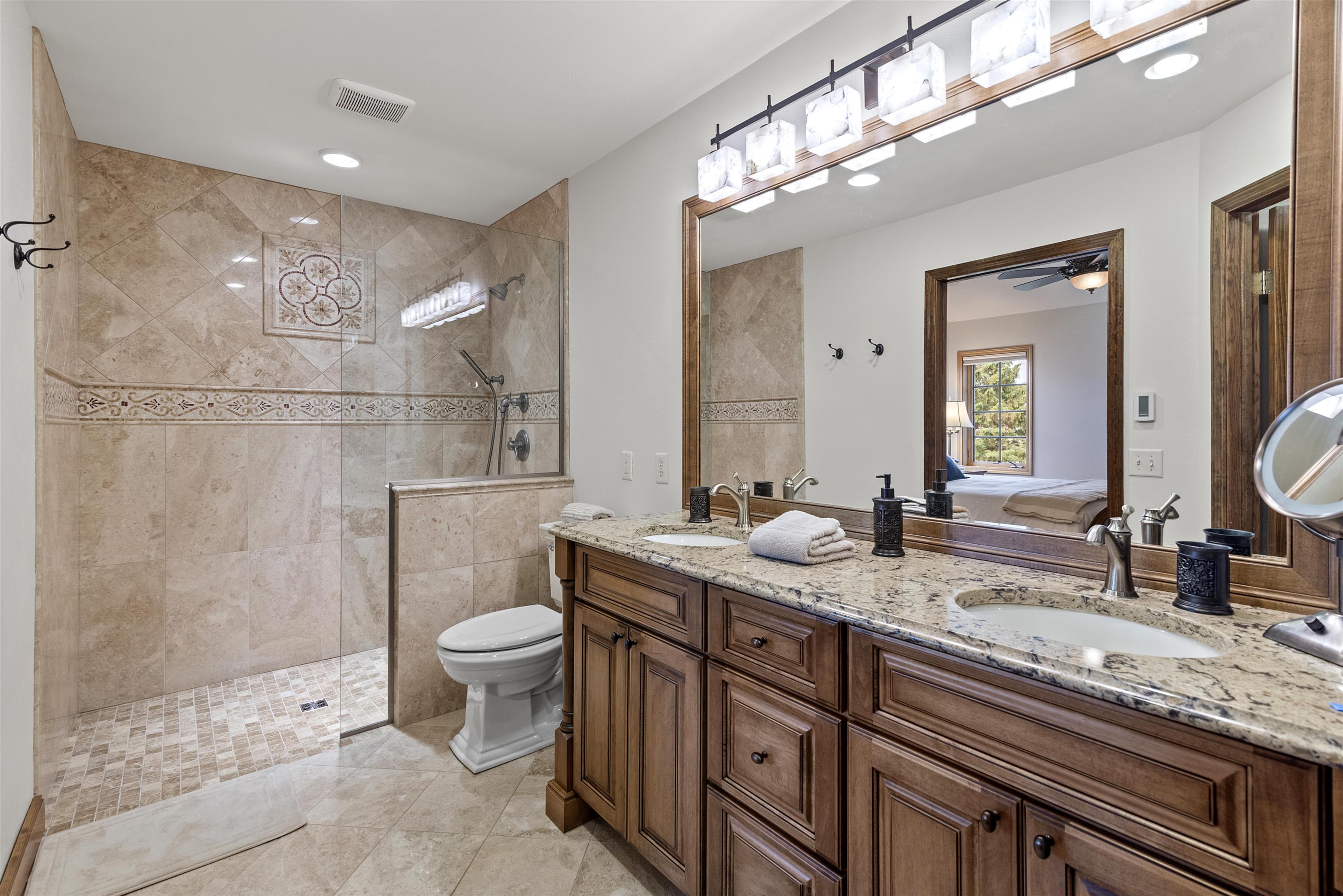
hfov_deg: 96.7
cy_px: 448
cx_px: 672
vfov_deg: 73.8
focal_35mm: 16
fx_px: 597
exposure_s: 1/8
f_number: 7.1
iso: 320
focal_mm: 16
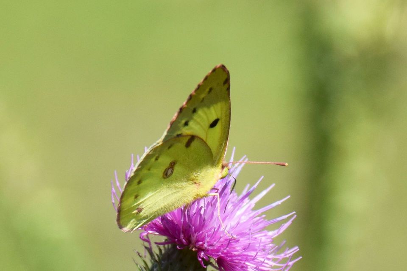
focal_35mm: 450
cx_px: 204
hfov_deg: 4.6
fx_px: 5087
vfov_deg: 3.1
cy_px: 136
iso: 400
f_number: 6.3
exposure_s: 1/1600
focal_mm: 300
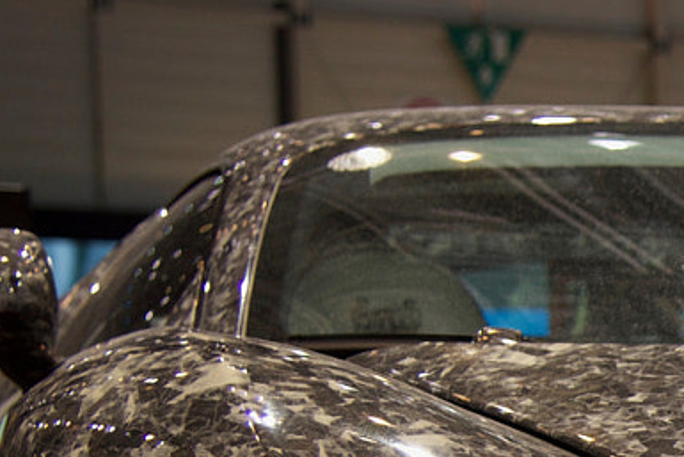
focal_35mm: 191
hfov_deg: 10.3
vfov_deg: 7.1
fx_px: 3630
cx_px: 1128
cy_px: 692
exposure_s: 1/160
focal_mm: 46
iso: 500
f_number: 4
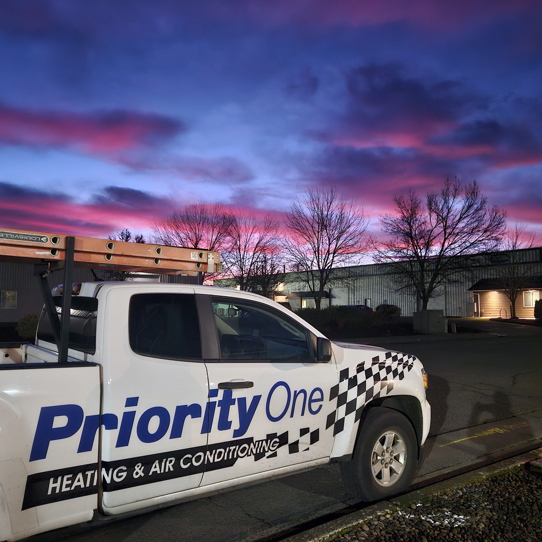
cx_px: 302
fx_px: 496
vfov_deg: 57.3
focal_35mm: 28
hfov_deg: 57.2
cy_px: 274
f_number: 1.8
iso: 1250
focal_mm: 5.4
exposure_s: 1/15
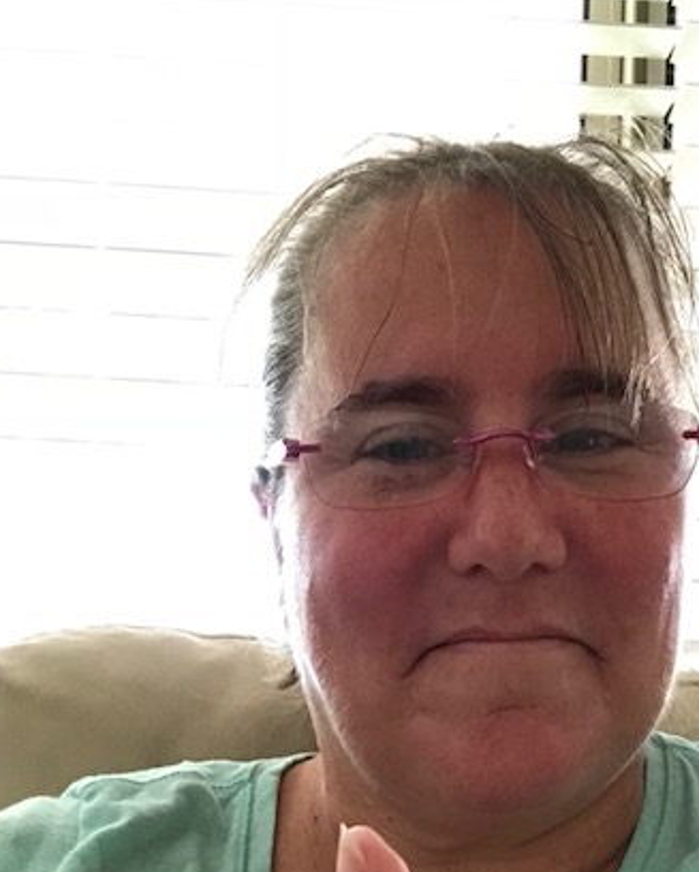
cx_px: 454
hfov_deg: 30.7
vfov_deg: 37.2
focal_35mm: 49
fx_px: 1266
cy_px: 645
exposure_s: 1/20
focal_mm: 2.87
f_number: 2.2
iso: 200
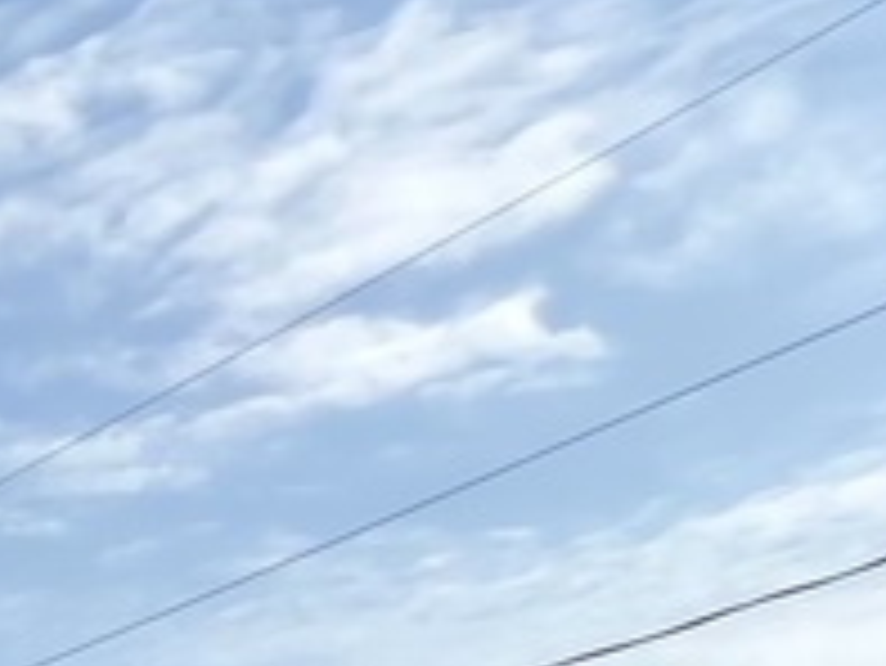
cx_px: -2213
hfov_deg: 9.6
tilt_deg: -3.0
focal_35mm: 95
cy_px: 1584
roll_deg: +0.2
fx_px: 2433
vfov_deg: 12.4
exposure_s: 1/1531
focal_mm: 1.57
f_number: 1.8
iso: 32
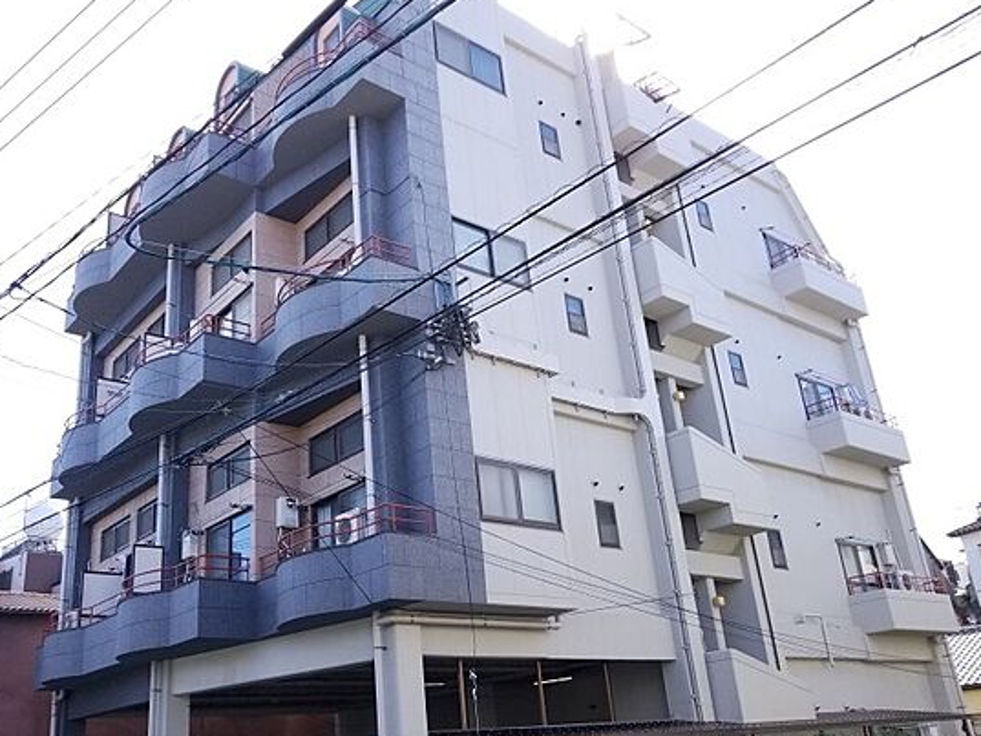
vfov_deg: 45.4
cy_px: 398
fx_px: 879
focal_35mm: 31
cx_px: 440
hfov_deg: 58.2
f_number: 1.7
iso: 160
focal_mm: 4.25
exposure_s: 1/1499
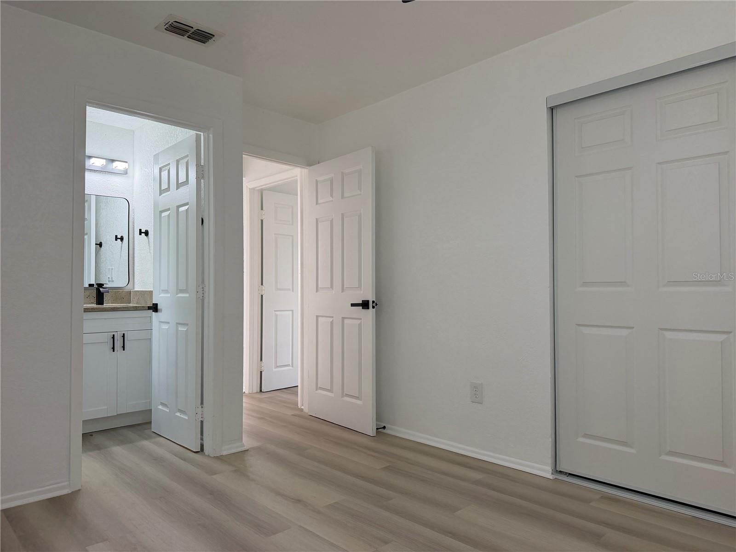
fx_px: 510
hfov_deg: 71.6
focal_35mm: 24
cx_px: 368
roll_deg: +0.8
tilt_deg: +1.6
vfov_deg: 56.8
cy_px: 276
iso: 200
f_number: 1.78
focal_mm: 6.76
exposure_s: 1/146
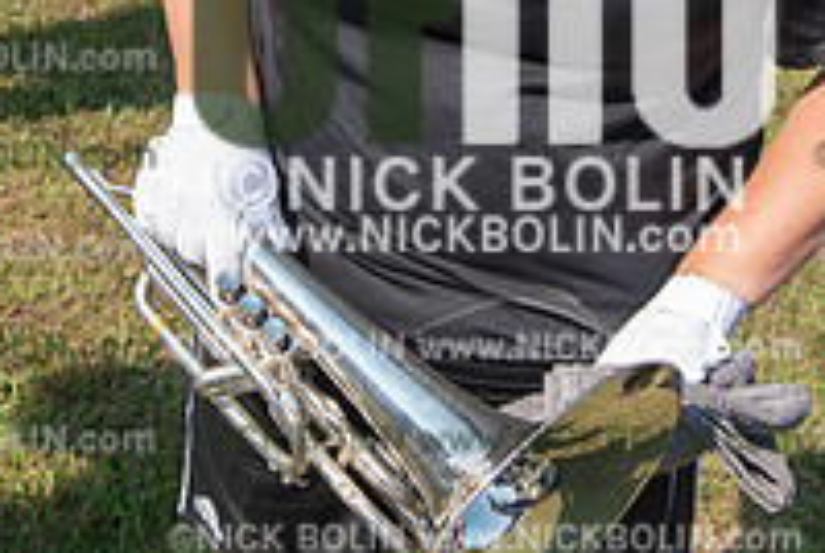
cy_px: 60
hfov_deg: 24.1
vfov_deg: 16.1
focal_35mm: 84
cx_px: 483
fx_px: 1928
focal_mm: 29
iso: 200
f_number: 5.6
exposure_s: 1/640
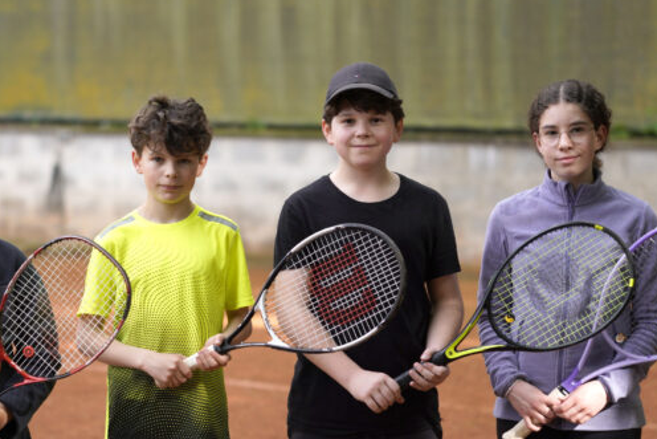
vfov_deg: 10.5
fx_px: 2373
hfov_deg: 15.8
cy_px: 333
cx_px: 283
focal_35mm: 130
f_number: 1.4
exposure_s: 1/1600
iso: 100
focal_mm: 56
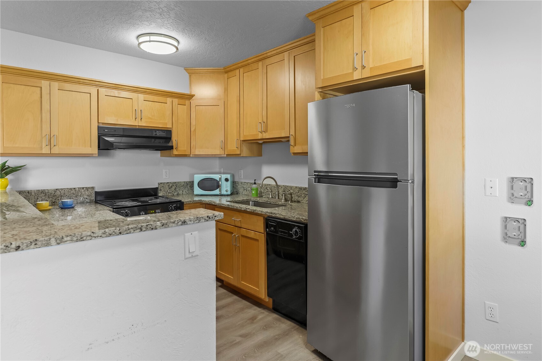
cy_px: 180
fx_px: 301
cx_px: 271
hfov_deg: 84.0
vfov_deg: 61.9
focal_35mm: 20
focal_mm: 20
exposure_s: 1/5
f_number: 5
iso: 250
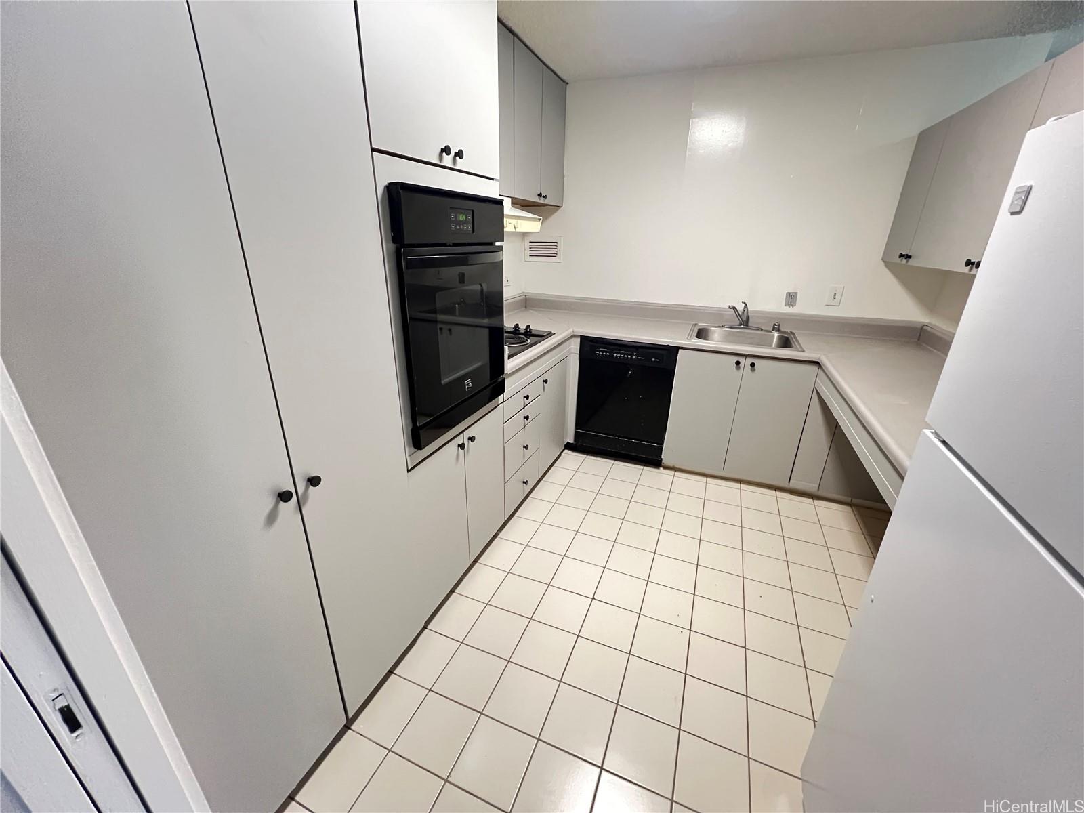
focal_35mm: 13
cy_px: 406
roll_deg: -1.1
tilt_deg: -22.4
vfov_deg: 89.9
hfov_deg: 106.2
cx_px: 542
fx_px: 407
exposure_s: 1/40
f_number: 1.8
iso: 640
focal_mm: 1.57
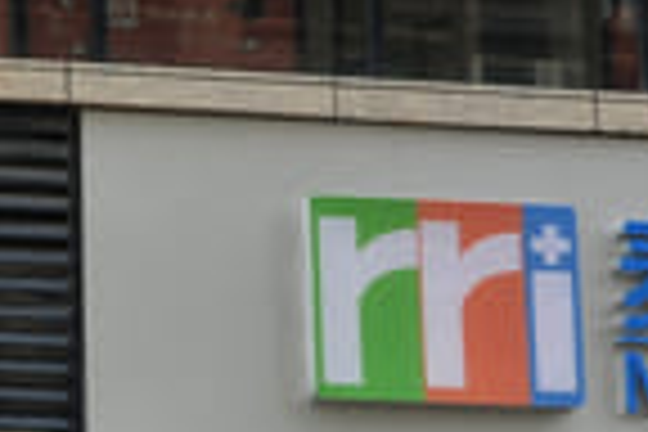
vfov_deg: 7.9
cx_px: -580
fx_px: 3096
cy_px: 567
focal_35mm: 172
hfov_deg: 11.0
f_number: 5.6
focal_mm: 31
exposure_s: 1/320
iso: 200
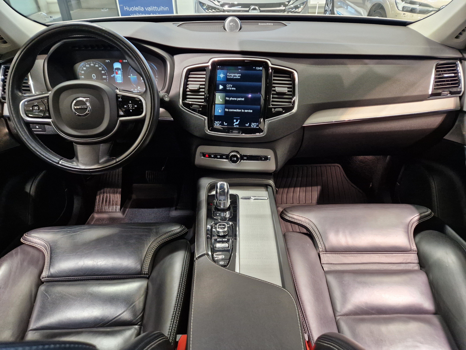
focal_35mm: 23
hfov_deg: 73.9
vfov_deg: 58.9
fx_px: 310
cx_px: 233
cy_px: 175
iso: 500
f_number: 1.8
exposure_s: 1/100
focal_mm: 5.4
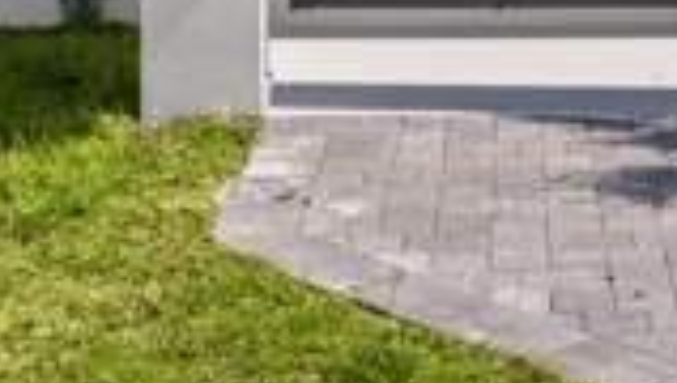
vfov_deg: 11.0
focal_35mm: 105
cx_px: 498
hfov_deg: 20.2
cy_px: -260
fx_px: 1888
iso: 400
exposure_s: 1/125
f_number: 8
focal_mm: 20
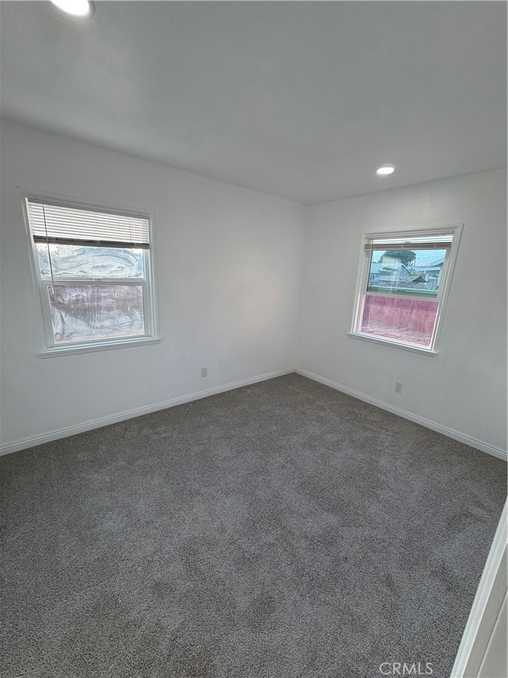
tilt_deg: -12.8
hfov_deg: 85.7
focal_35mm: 14
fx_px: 274
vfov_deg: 102.1
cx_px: 254
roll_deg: -1.7
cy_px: 339
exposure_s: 1/122
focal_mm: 2.22
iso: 64
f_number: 2.2
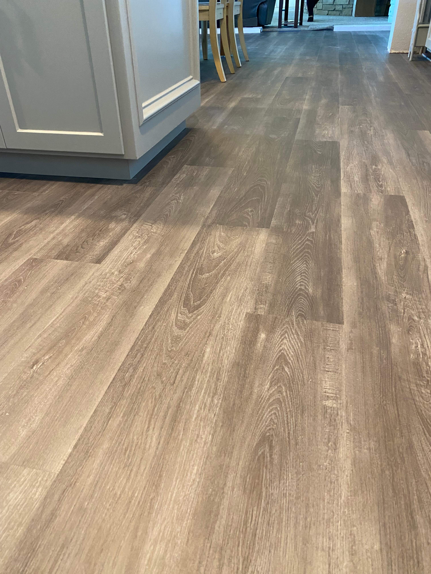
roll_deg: +0.0
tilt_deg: -34.3
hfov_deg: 53.1
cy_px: 287
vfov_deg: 67.3
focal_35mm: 26
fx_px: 432
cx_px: 216
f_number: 1.8
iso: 400
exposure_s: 1/60
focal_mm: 4.25
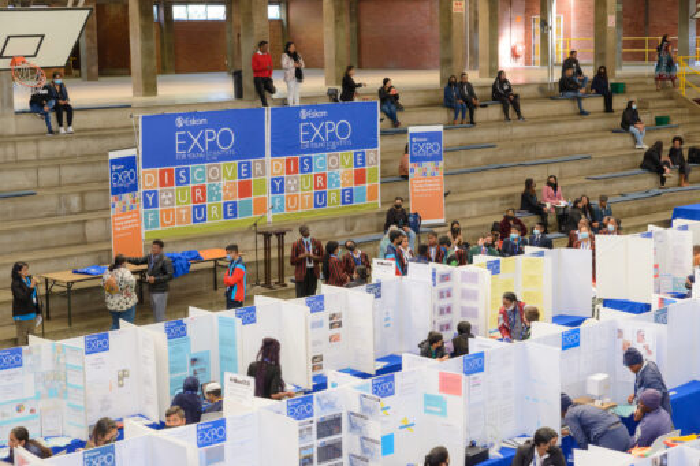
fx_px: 1361
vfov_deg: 19.4
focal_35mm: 70
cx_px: 350
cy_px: 233
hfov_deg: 28.9
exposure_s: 1/60
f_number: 8
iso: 1600
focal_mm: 70
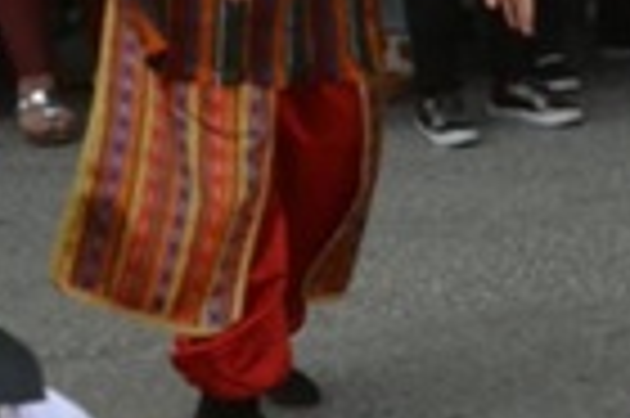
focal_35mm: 209
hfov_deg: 9.6
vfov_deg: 6.5
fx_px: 3653
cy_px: -72
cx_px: 945
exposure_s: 1/400
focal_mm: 26
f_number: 10
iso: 3200
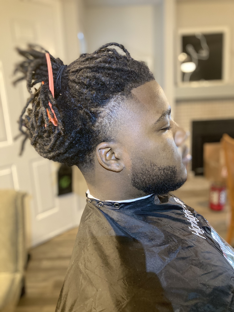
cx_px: 117
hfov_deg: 49.7
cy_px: 156
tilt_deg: -11.9
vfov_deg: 63.4
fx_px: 252
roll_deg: +3.3
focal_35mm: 28
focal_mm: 3.99
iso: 500
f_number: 1.8
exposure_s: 1/30
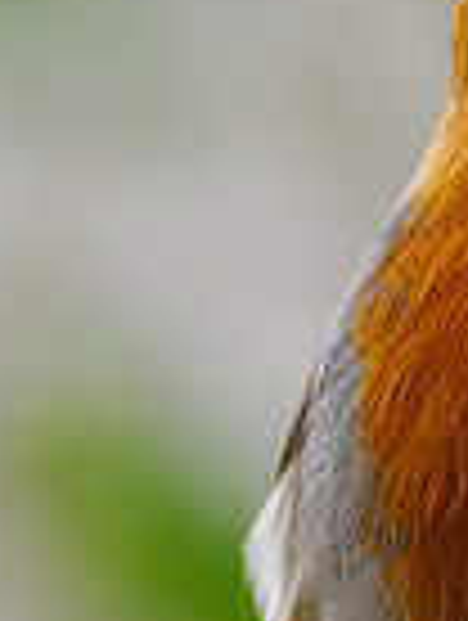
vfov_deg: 0.8
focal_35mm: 2605
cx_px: 1162
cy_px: 297
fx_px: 46814
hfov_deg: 0.6
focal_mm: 300
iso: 1250
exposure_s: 1/800
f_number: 4
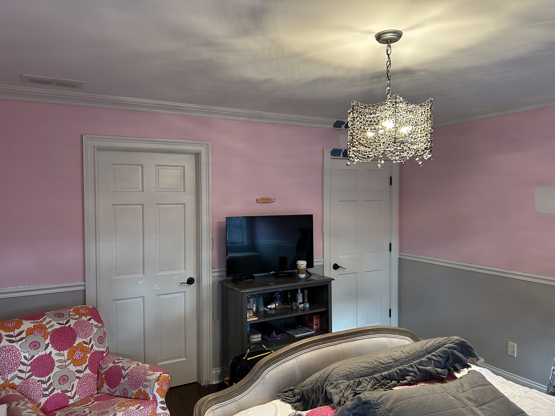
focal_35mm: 26
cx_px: 278
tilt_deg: -2.0
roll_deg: +0.3
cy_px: 208
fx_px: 417
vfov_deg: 53.1
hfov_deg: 67.3
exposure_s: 1/60
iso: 160
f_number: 1.5
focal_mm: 5.7
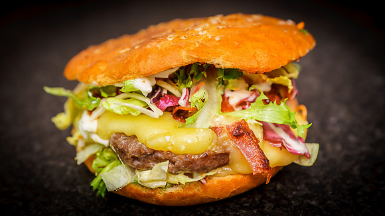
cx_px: 205
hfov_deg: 27.0
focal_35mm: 79
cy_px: 130
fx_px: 803
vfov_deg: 15.3
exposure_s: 1/250
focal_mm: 70
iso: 100
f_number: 4
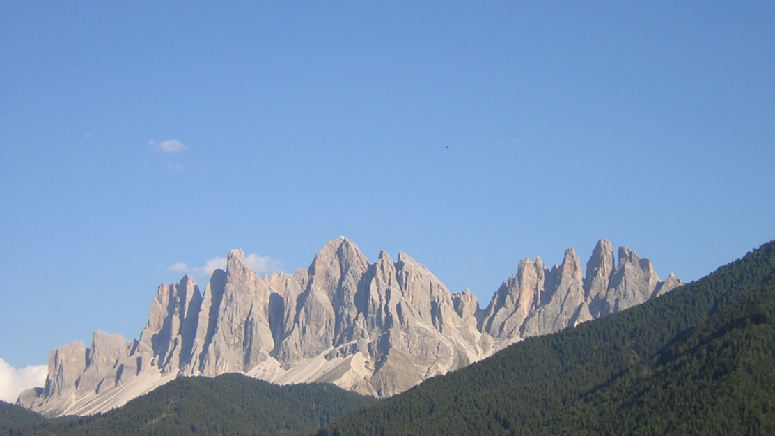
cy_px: 218
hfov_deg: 31.0
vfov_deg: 17.7
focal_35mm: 68
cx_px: 386
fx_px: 1397
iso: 100
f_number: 3.4
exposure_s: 1/626
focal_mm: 8.1
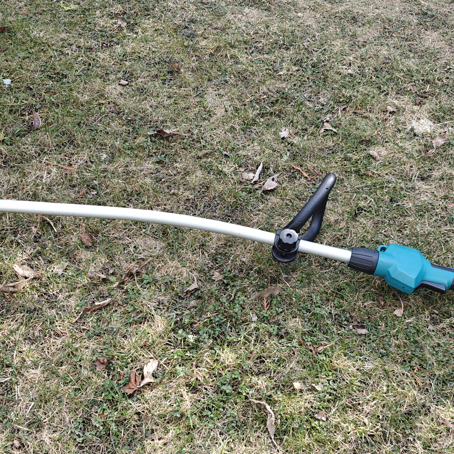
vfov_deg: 38.2
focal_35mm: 44
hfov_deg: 38.3
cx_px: 226
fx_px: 653
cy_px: 278
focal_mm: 6.06
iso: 50
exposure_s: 1/164
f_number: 1.6
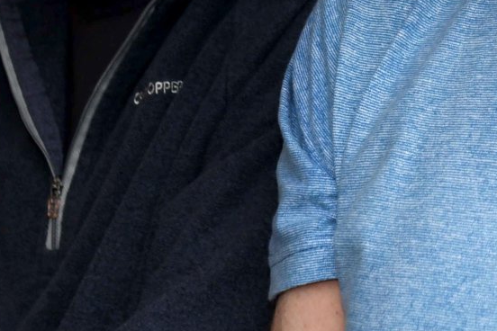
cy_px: -271
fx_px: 3686
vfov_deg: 5.1
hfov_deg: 7.7
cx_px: 505
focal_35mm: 267
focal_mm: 48
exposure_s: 1/2500
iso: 640
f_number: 4
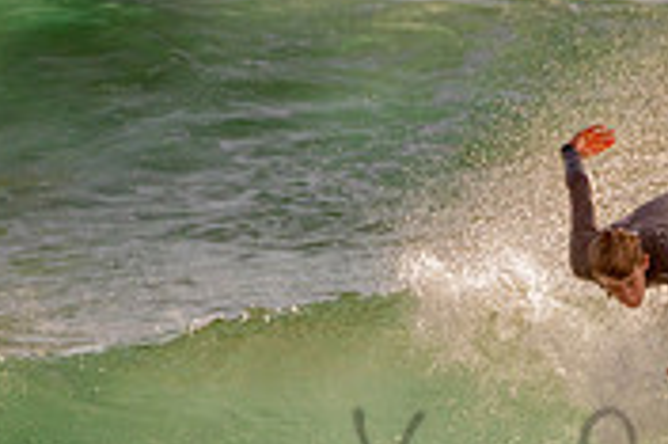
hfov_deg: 1.0
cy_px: 413
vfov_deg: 0.7
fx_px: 37539
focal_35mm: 2025
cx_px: 717
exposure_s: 1/2000
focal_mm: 500
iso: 220
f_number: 5.6
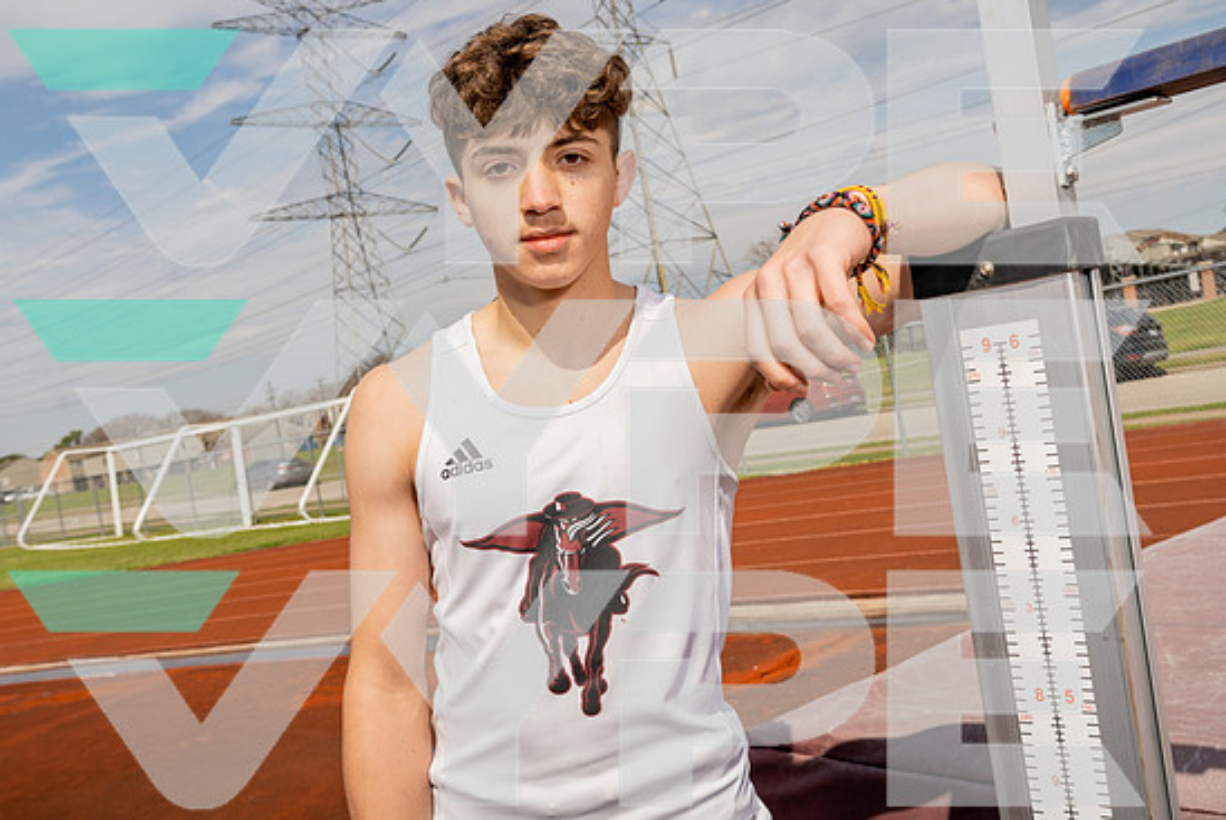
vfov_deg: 35.1
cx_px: 583
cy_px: 419
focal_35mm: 38
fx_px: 1295
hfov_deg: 50.6
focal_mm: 36
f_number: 10
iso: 100
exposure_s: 1/250
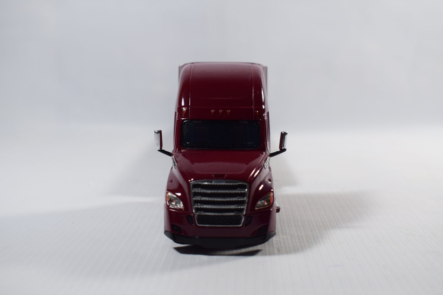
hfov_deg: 38.9
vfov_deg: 26.5
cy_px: 148
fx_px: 628
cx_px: 222
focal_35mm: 51
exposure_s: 1/50
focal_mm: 34
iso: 400
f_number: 7.1
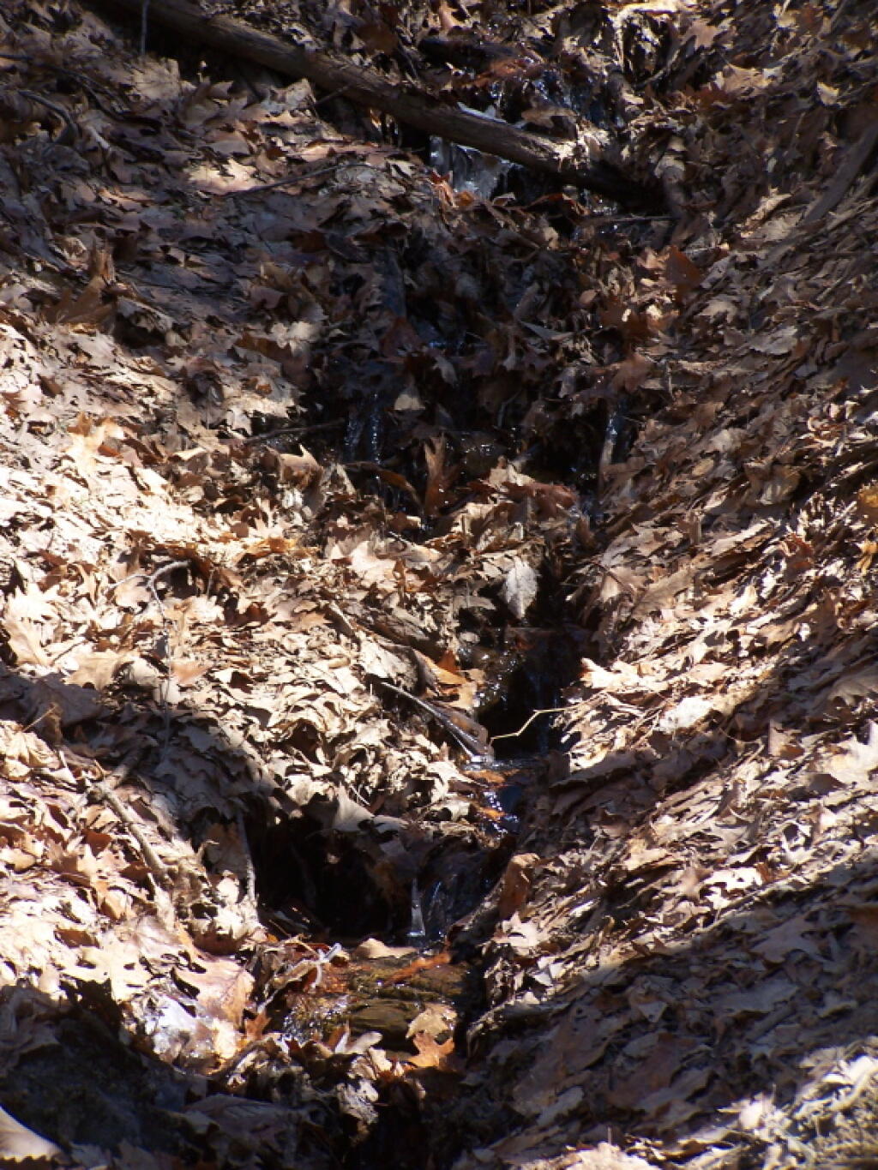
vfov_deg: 11.7
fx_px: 5714
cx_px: 439
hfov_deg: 8.8
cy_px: 585
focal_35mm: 169
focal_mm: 28
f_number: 3.2
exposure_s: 1/400
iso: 80
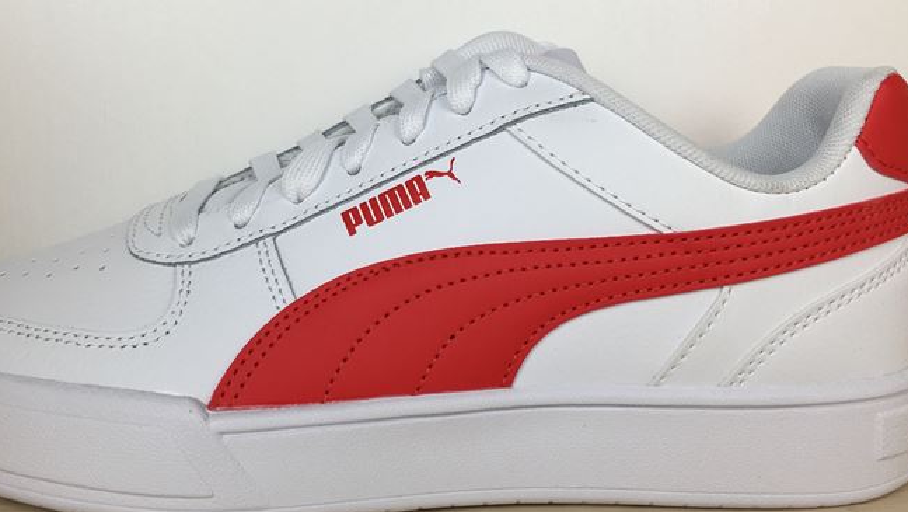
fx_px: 939
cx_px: 413
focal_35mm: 39
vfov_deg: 30.5
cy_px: 264
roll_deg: +0.8
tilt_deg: -10.2
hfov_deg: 51.5
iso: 25
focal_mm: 4.15
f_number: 2.2
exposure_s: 1/153
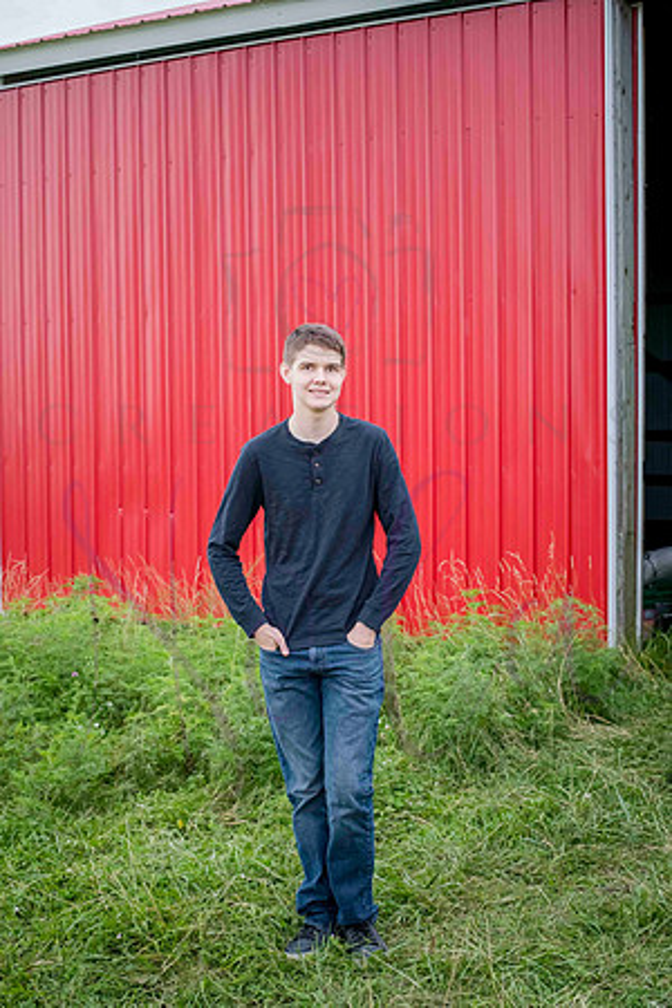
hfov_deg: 27.0
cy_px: 504
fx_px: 1400
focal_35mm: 50
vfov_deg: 39.6
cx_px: 336
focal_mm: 50
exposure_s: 1/320
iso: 640
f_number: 5
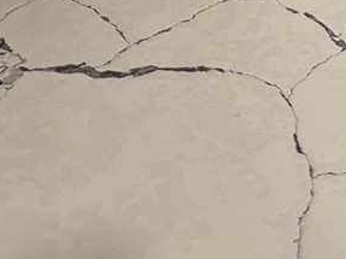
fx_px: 500
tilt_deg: -16.7
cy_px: -131
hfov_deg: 35.8
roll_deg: -2.1
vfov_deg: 23.3
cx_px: 315
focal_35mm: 50
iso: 160
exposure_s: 1/60
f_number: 2.2
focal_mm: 2.22
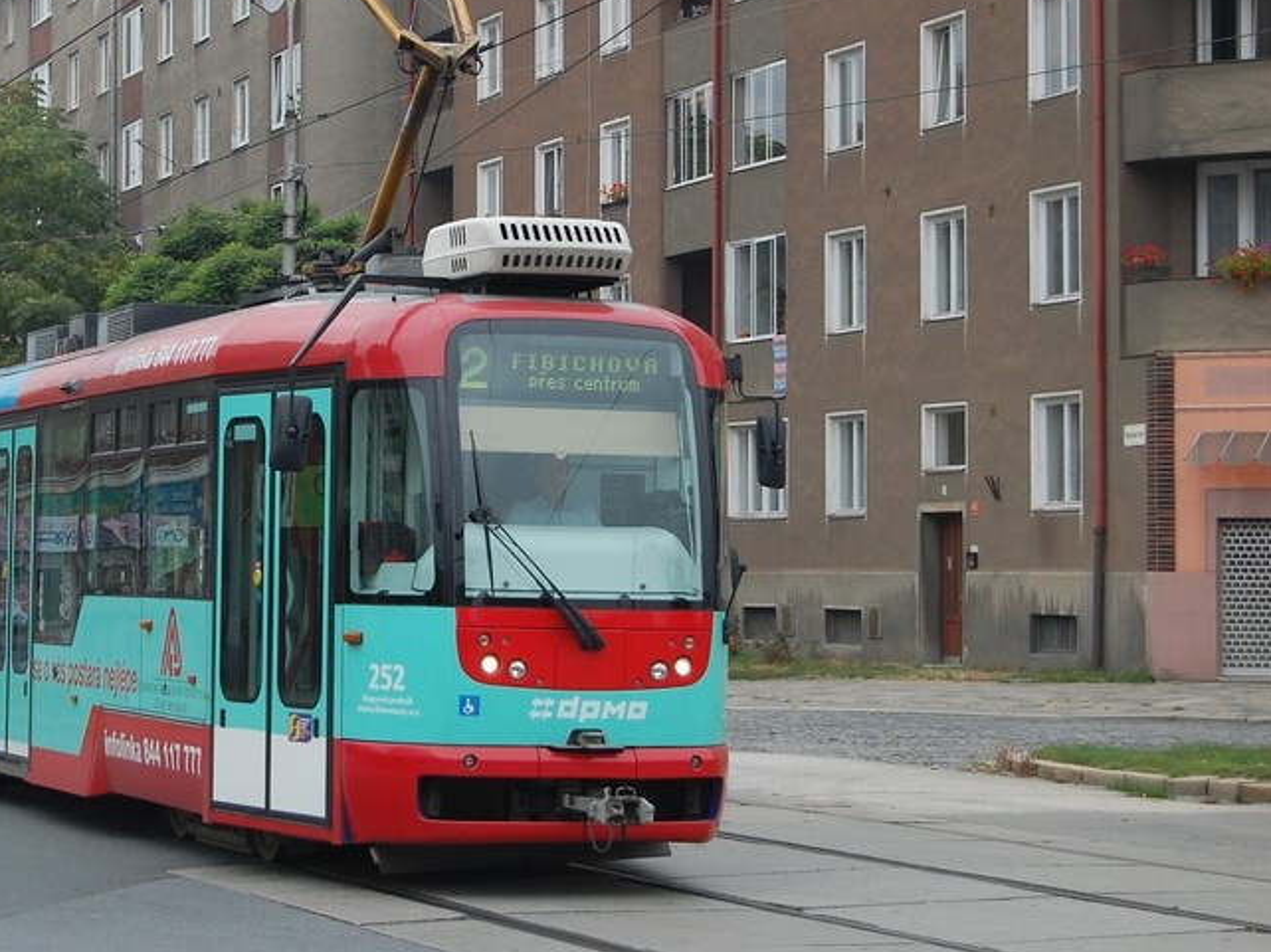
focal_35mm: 97
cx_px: 428
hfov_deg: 20.2
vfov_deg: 15.2
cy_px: 372
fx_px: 3560
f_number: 5.6
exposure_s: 1/640
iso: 400
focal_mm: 48
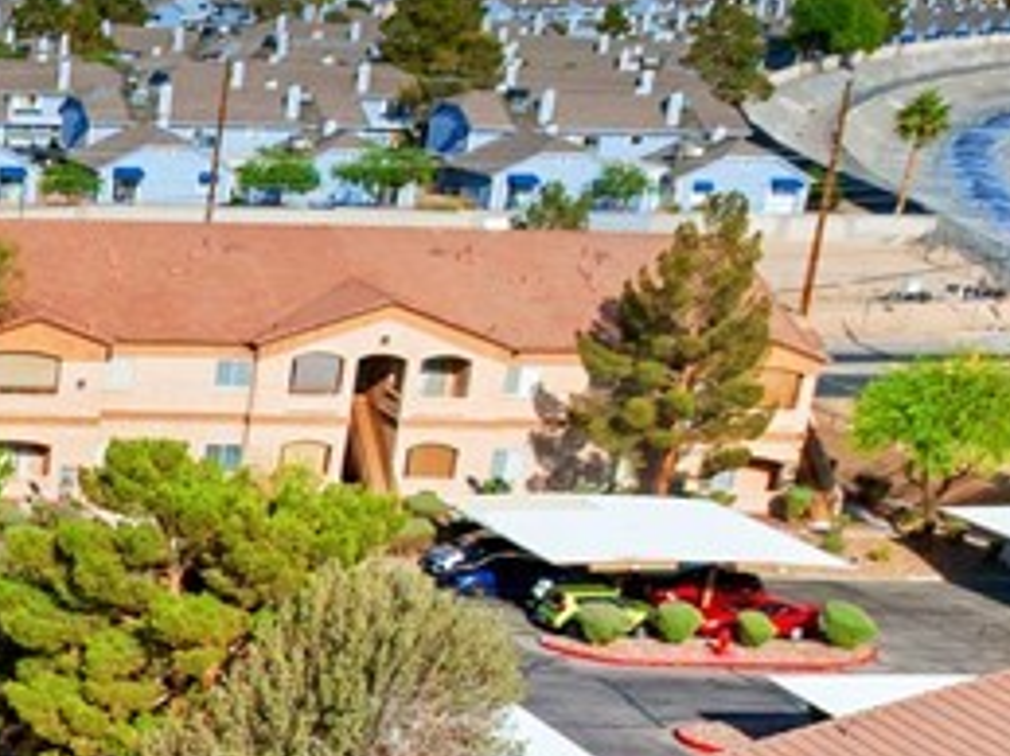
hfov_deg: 17.6
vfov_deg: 14.4
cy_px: 1161
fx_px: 2771
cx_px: -671
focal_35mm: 95
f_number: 2.8
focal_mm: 12.29
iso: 110
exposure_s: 1/240
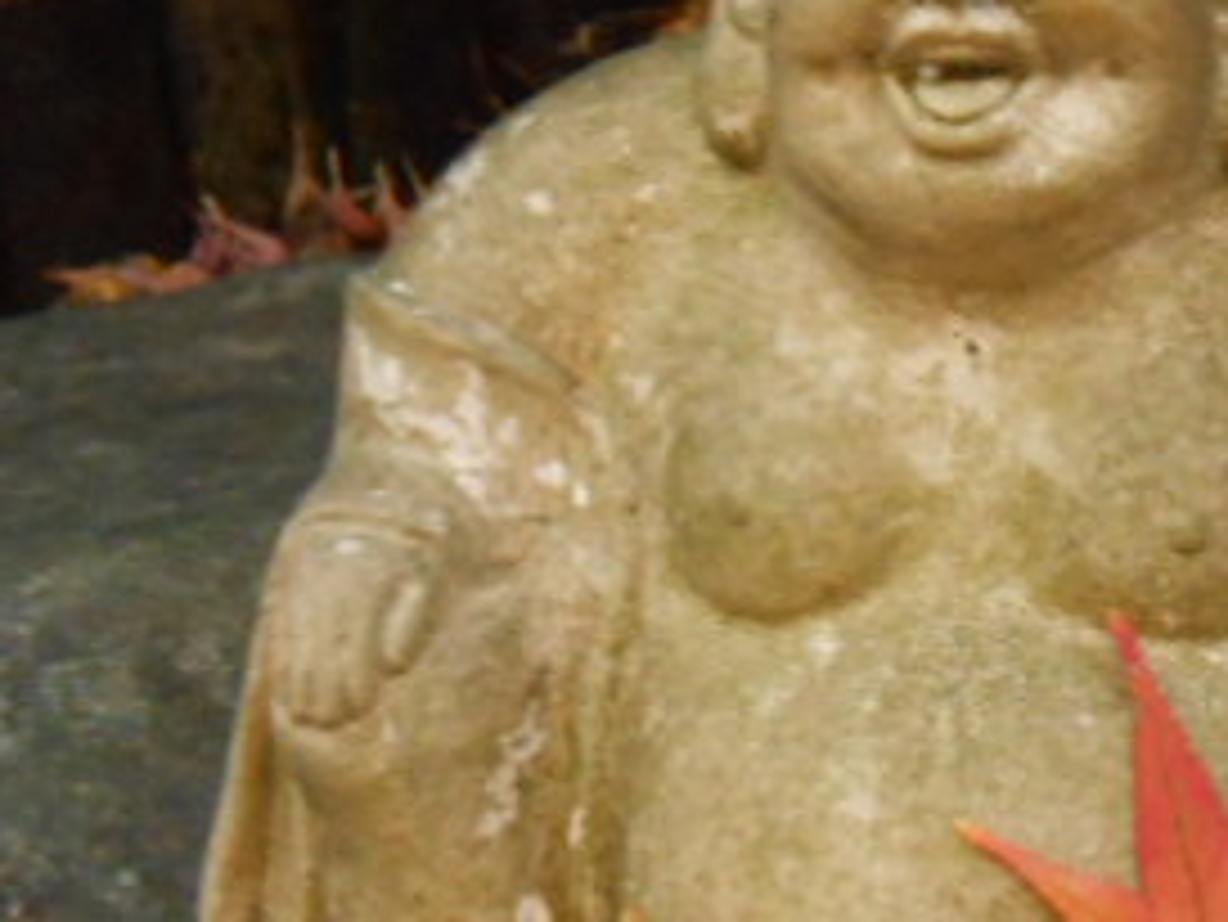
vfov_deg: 14.3
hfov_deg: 18.9
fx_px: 3656
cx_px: 954
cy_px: 634
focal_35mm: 103
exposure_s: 1/6
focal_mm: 7.8
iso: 800
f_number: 4.5
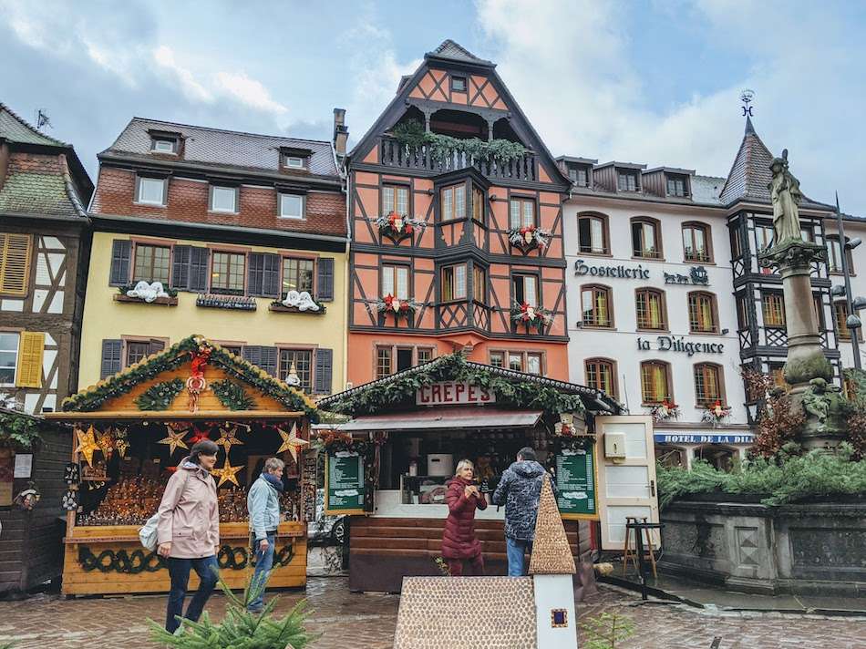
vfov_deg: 51.3
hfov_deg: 65.3
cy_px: 324
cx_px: 433
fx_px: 675
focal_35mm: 27
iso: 46
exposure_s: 1/1466
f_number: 1.8
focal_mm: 4.44
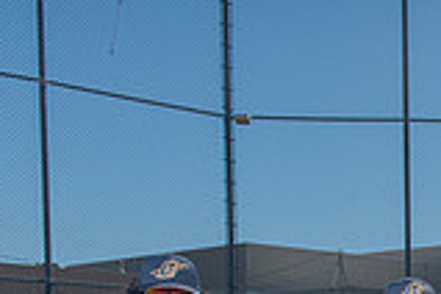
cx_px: 704
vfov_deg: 12.2
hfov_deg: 17.3
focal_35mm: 104
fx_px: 1274
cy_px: 503
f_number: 8
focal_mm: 28
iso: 320
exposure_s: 1/250
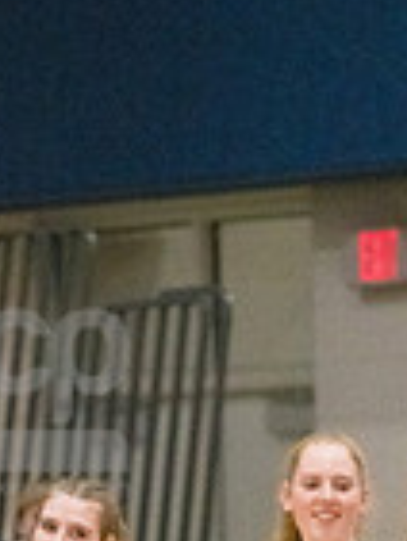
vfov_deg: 3.8
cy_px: 802
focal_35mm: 522
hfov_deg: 2.9
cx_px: 461
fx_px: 8171
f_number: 4.5
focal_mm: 170
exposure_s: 1/1600
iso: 10000
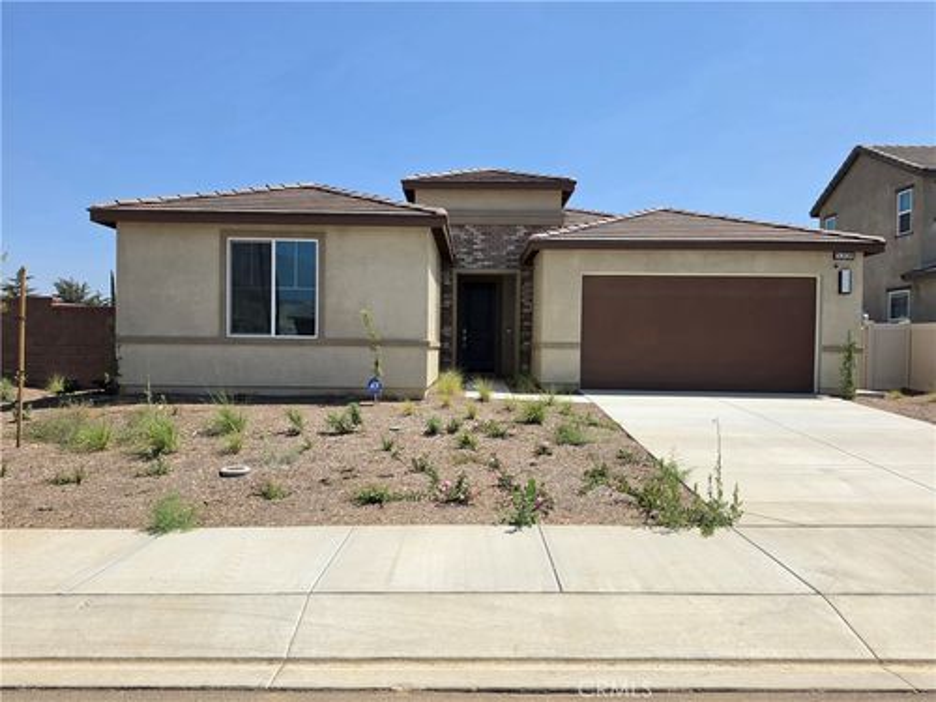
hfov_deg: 73.9
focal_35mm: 23
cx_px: 468
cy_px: 351
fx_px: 622
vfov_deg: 58.9
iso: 64
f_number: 1.4
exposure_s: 1/10000
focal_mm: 6.5
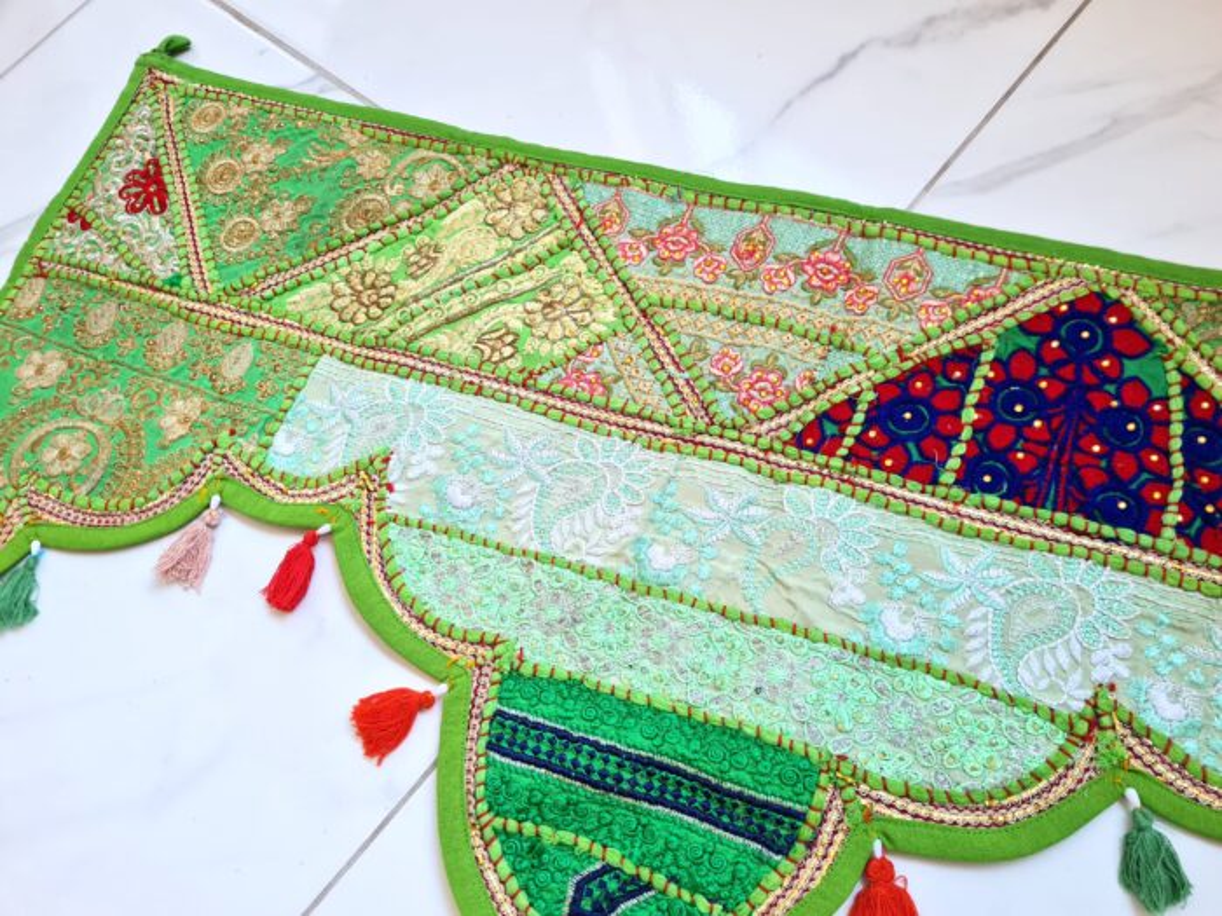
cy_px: 458
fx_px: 918
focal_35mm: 26
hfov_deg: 67.3
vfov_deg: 53.1
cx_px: 611
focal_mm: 5.4
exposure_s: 1/120
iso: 125
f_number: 1.8
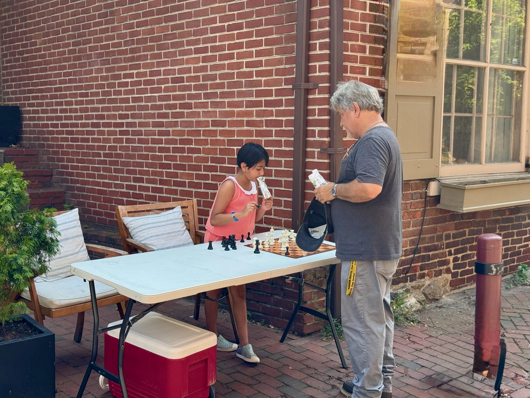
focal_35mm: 48
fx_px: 735
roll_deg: -0.1
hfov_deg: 39.7
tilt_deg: -5.8
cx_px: 265
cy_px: 199
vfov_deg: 30.3
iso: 64
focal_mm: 6.76
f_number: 1.78
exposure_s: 1/664
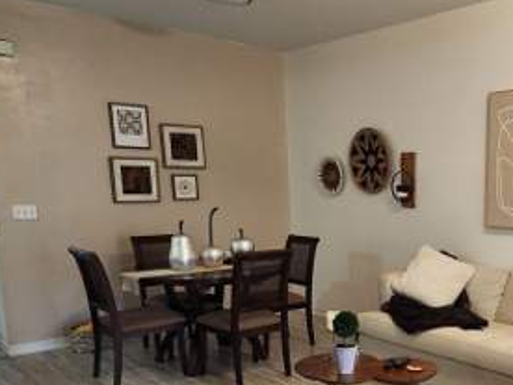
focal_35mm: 40
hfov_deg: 44.2
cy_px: 288
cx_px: 422
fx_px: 593
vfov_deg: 35.2
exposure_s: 1/120
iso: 500
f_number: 1.8
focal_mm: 5.4
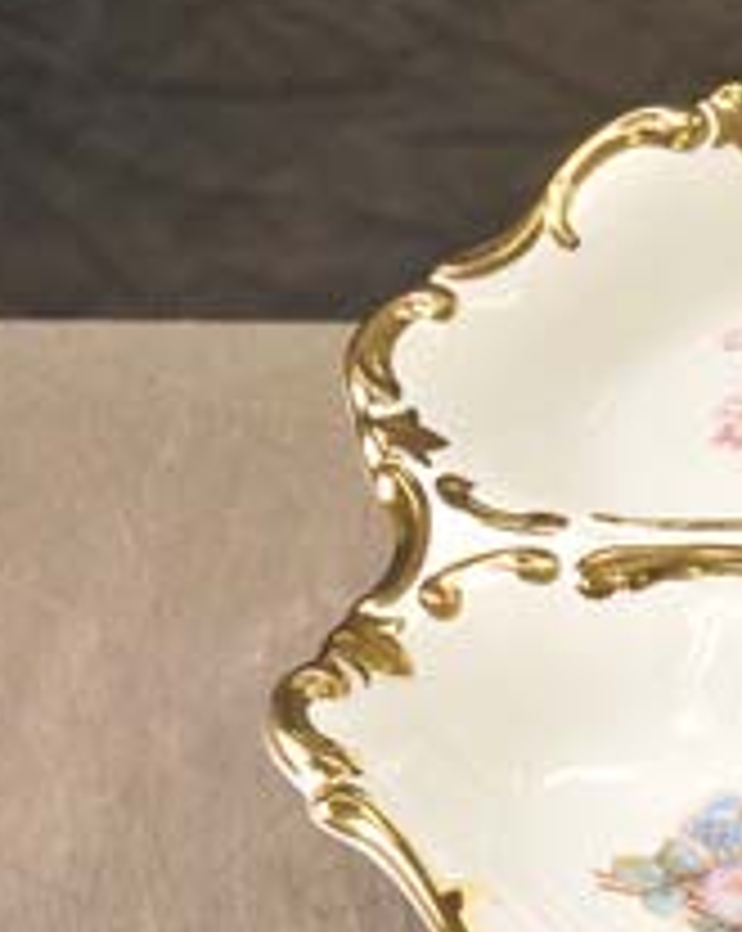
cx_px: 1093
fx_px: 6548
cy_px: 608
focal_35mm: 238
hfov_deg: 6.4
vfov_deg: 8.1
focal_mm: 70
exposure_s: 1/100
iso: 640
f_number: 10
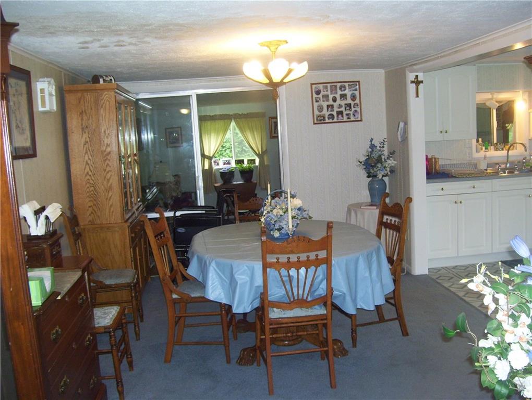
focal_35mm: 36
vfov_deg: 39.7
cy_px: 200
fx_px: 554
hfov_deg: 51.3
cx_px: 266
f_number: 2.7
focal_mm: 6
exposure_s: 1/60
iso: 200
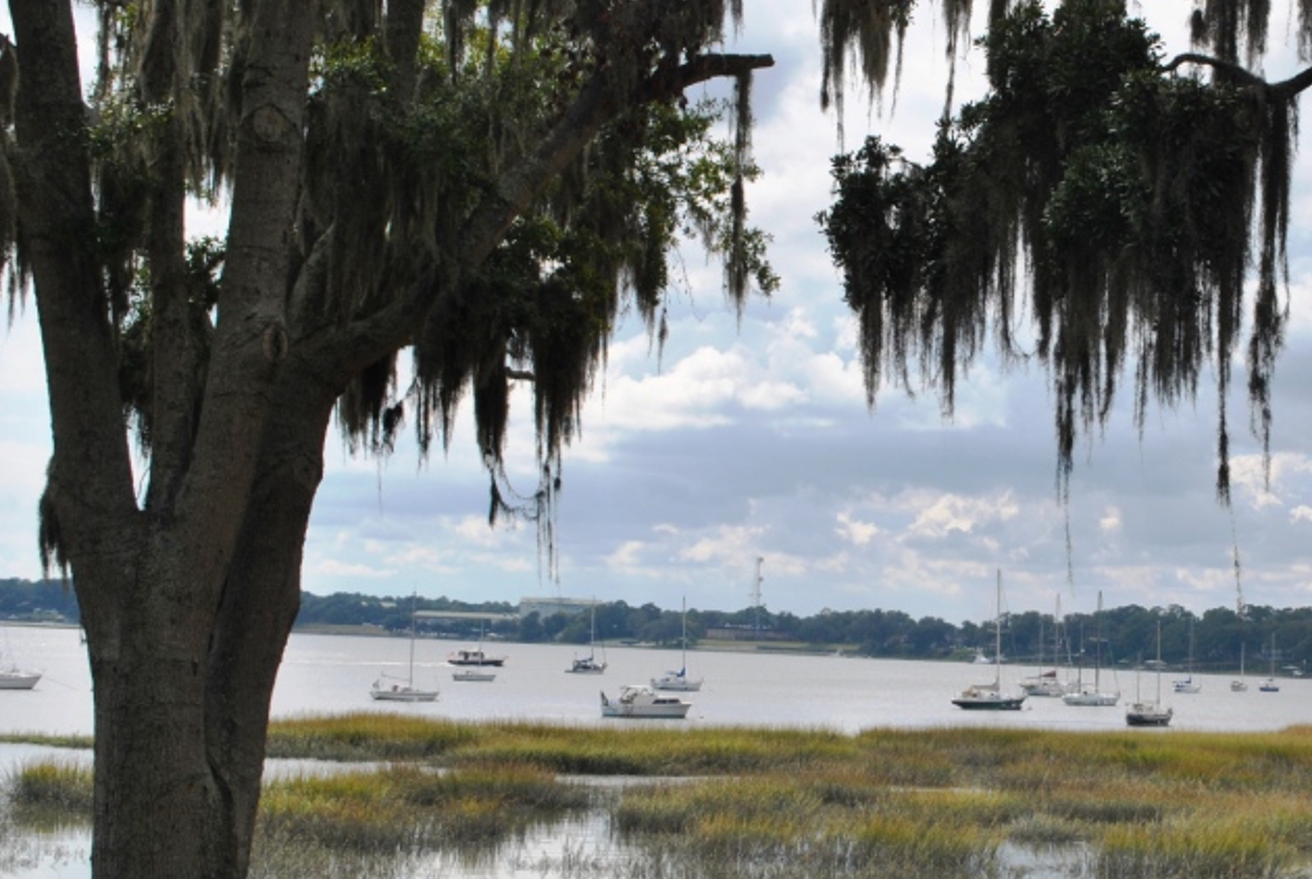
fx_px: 2847
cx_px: 1029
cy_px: 413
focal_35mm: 78
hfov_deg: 25.6
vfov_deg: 17.5
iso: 100
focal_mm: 32
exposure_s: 1/320
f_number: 9
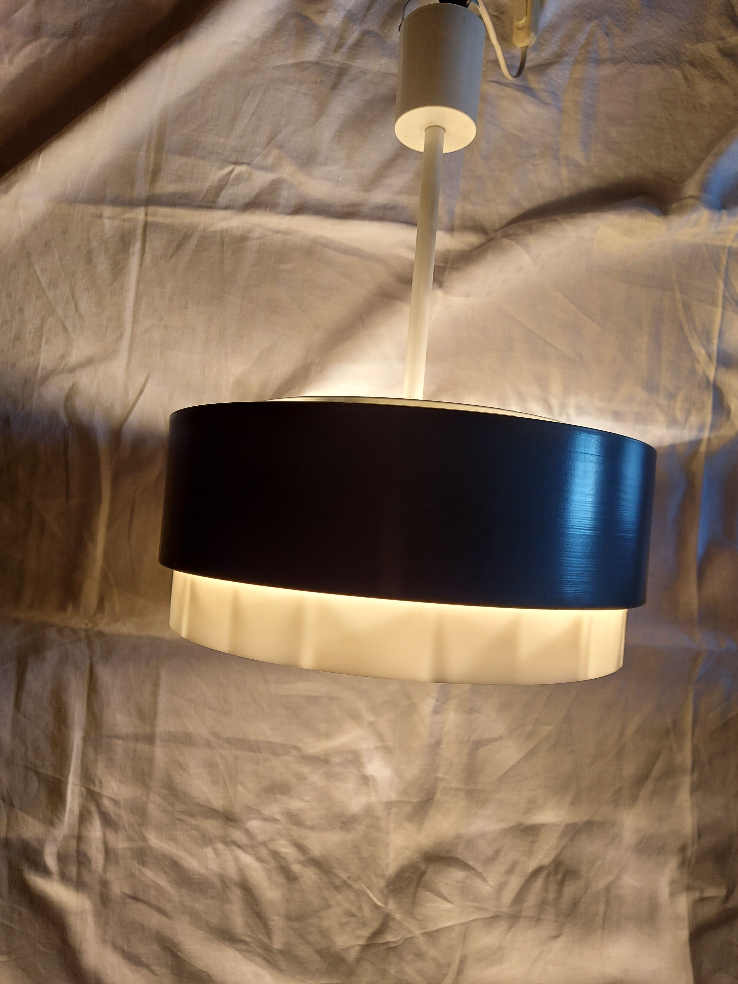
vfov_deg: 71.6
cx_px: 369
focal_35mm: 24
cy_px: 492
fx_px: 682
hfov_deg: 56.8
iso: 32
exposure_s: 1/50
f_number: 1.8
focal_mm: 5.23
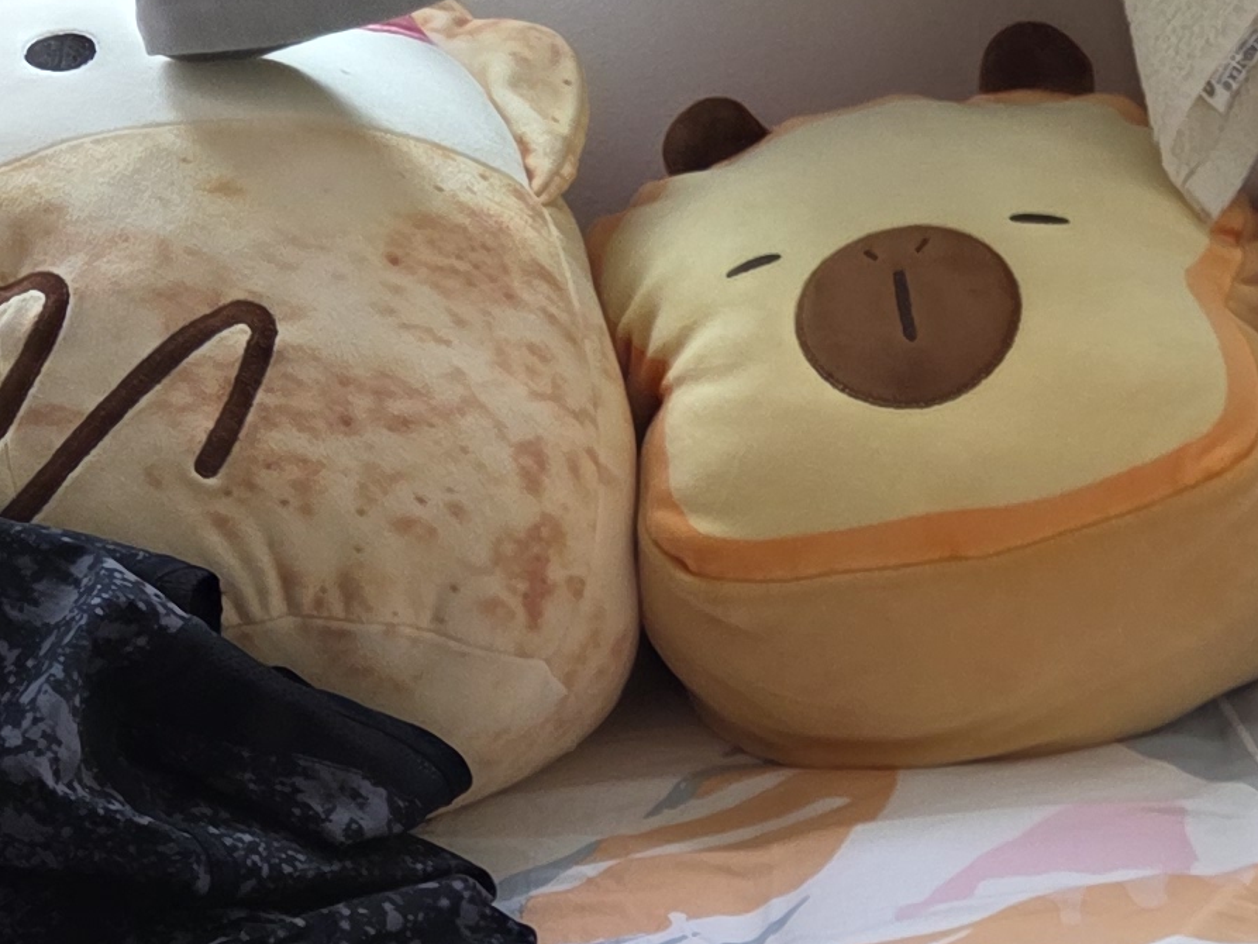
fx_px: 3744
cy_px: 1577
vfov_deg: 13.2
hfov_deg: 15.9
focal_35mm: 103
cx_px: 2320
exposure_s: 1/100
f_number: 1.7
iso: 125
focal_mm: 6.3
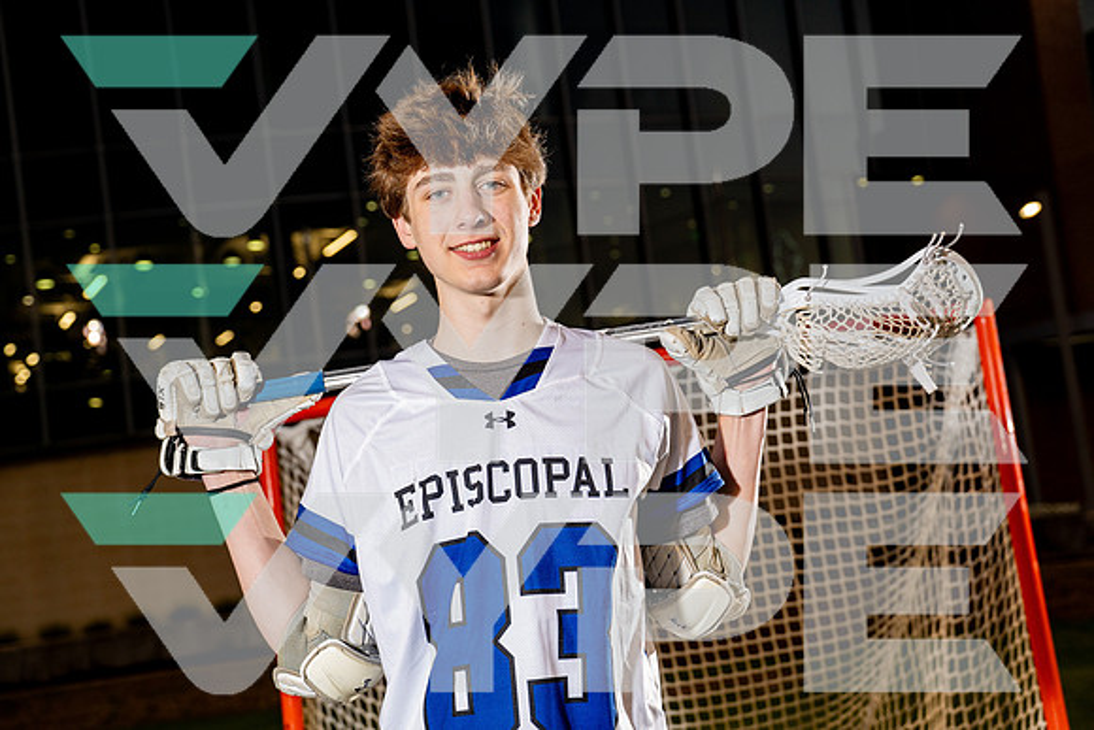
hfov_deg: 38.2
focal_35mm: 52
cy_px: 365
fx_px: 1581
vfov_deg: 26.0
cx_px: 547
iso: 400
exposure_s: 1/250
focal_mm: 52
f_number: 4
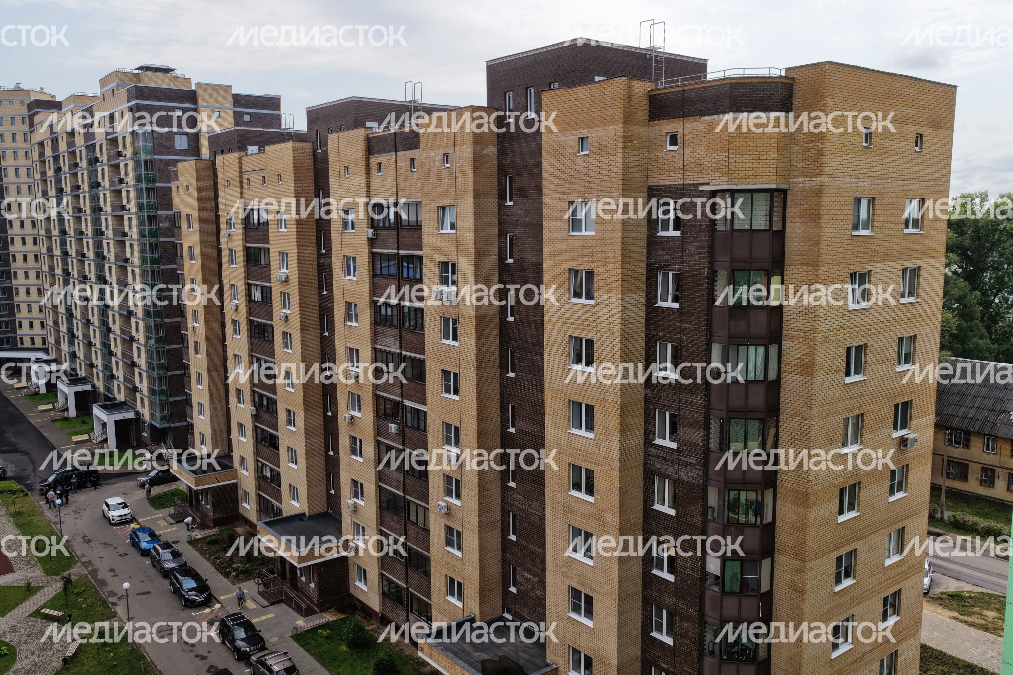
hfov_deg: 65.5
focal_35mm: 28
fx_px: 788
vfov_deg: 46.4
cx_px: 506
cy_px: 338
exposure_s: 1/320
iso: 400
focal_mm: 14.45
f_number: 2.8
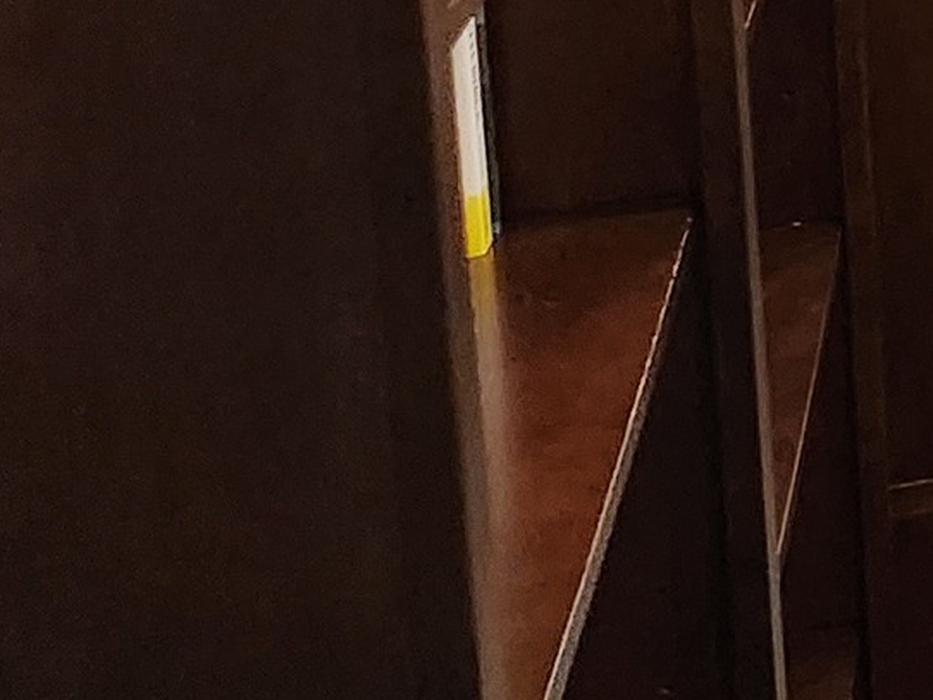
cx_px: 2195
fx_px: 3667
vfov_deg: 10.0
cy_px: -783
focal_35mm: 136
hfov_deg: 11.9
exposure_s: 1/120
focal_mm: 5
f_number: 1.8
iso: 640
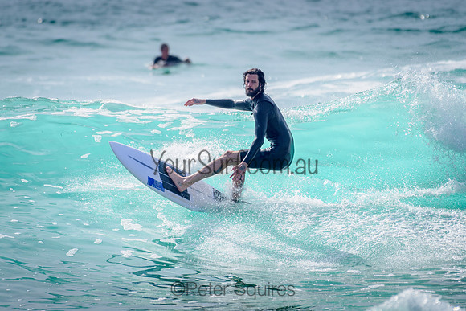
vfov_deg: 2.2
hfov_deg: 3.4
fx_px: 7936
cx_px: 223
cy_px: 136
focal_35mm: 613
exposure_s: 1/2000
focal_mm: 500
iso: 125
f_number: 5.6
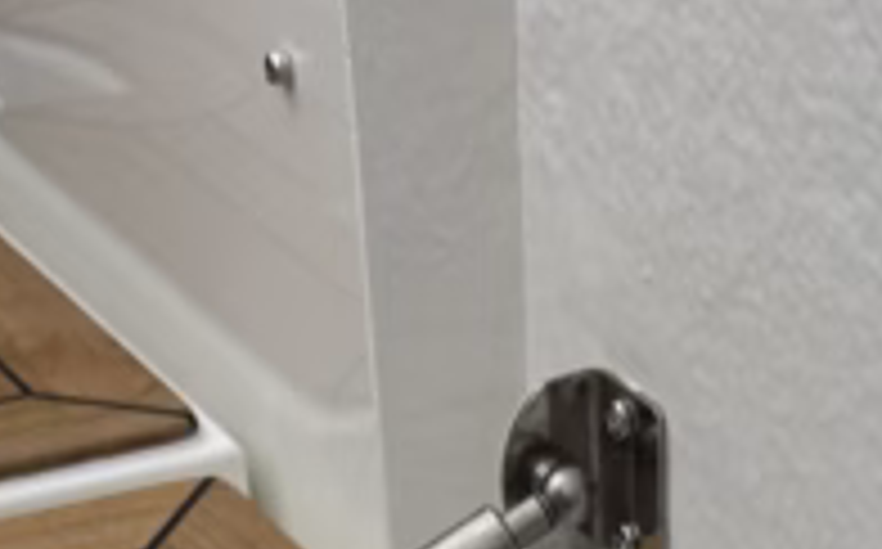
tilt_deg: -40.6
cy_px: 1580
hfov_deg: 15.7
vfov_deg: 8.4
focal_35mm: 133
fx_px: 3193
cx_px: 400
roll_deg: +1.0
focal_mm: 6.86
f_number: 1.78
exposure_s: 1/5848
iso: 80
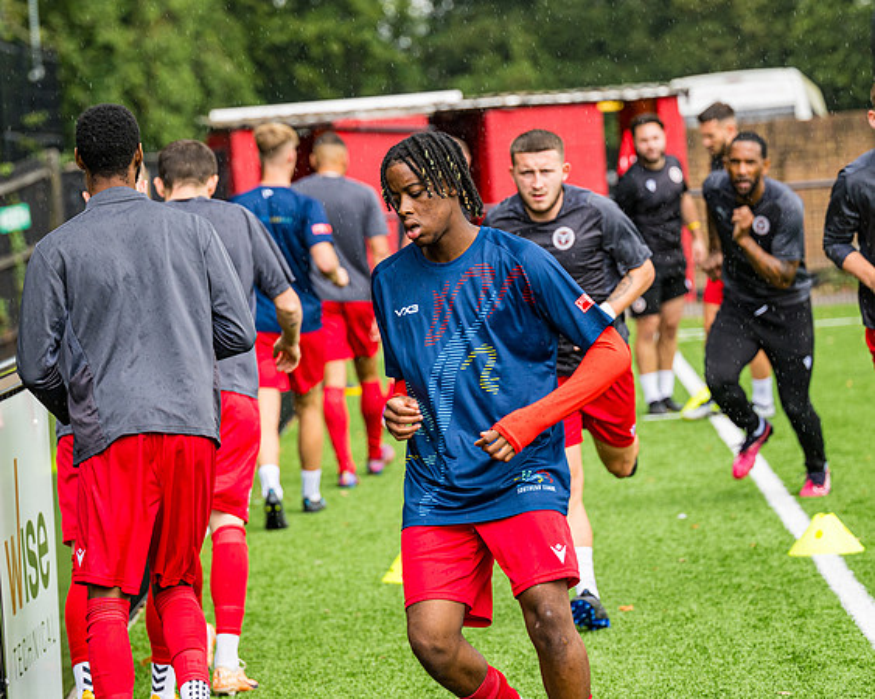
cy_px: 350
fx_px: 4054
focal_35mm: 157
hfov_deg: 12.3
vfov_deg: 9.9
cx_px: 379
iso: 200
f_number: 2.8
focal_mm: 93
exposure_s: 1/640
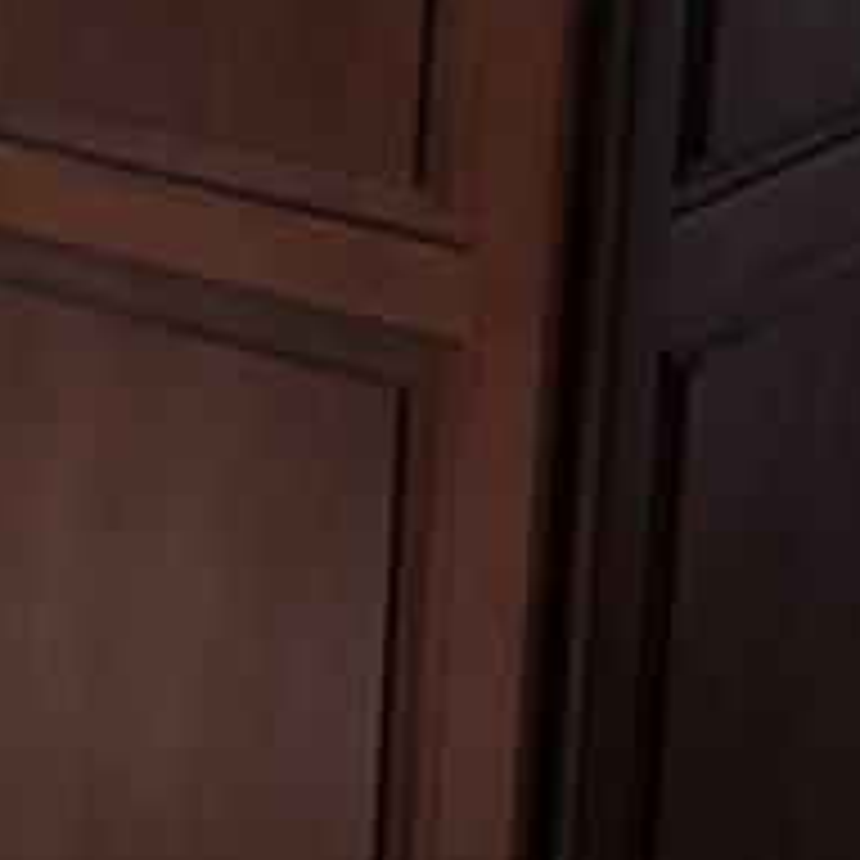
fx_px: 4778
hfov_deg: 9.2
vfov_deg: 10.1
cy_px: -297
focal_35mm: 170
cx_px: -1238
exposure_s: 1/120
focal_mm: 5.4
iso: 100
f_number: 1.8
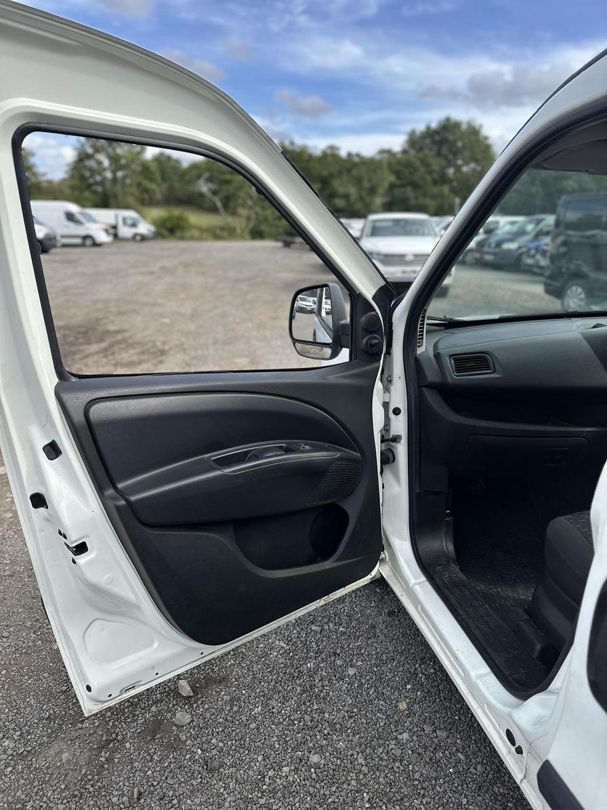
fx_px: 561
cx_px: 304
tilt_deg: -17.6
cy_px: 405
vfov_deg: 71.6
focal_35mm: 24
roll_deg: -0.1
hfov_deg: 56.8
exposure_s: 1/1845
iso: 80
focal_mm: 6.86
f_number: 1.78
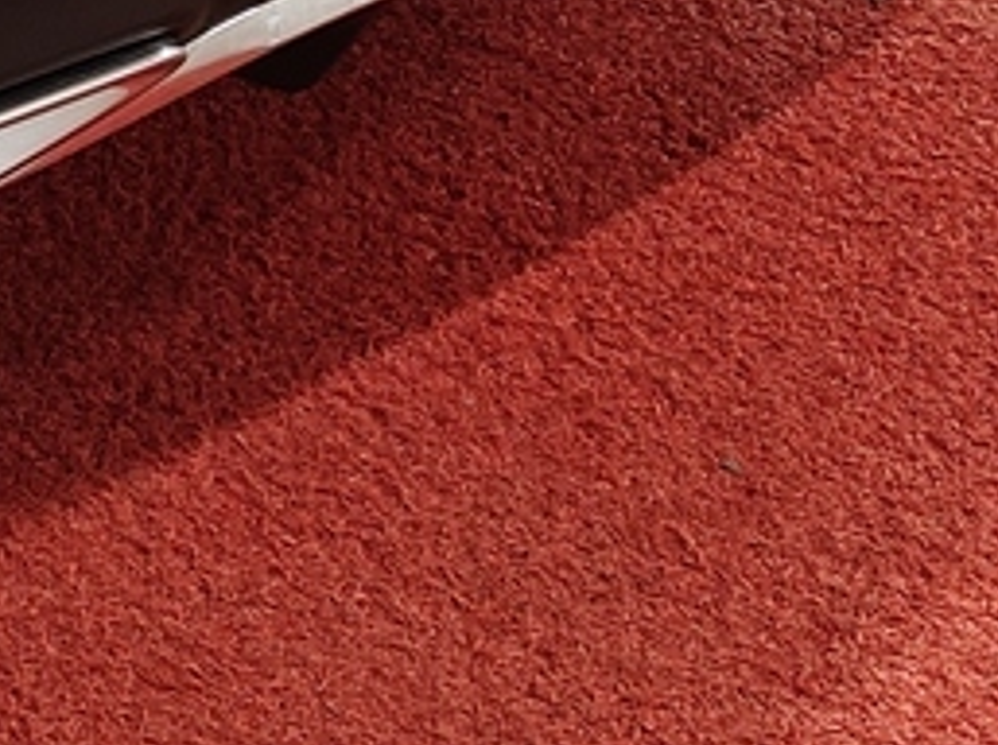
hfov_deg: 10.2
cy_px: -881
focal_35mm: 174
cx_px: -1223
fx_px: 5010
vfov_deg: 8.0
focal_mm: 5.59
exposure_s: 1/100
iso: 80
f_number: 1.8
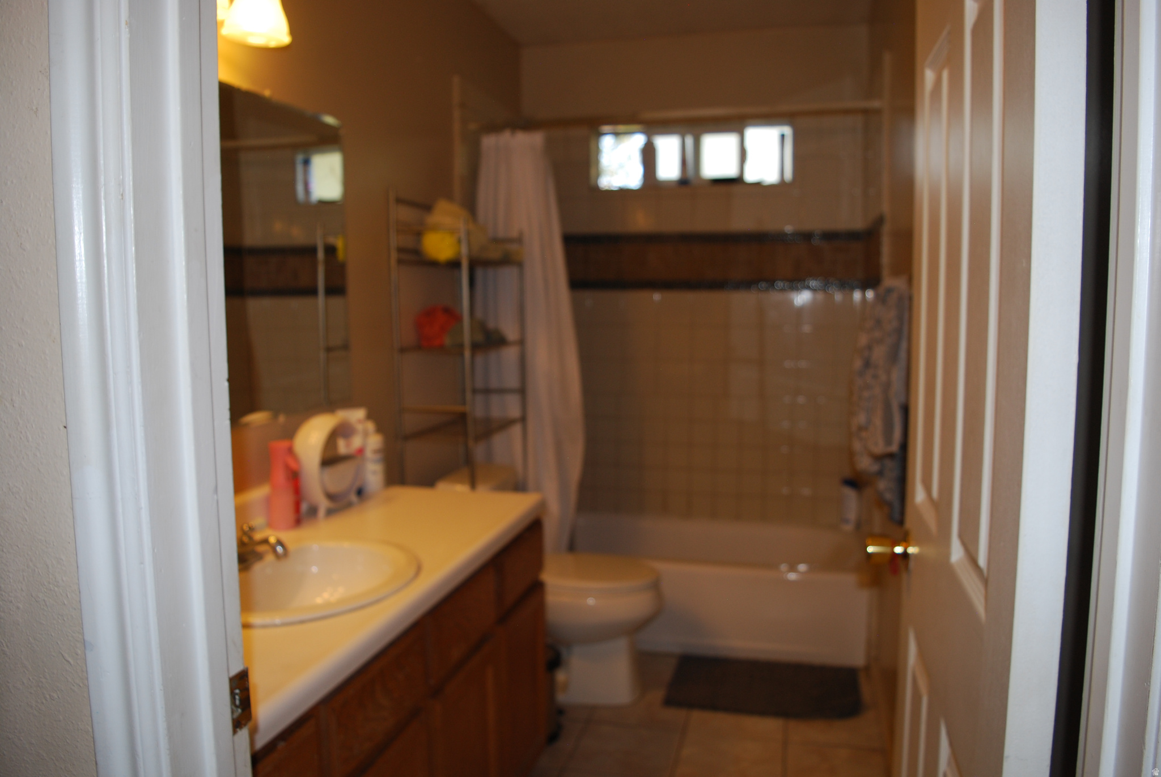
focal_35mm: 27
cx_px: 580
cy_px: 388
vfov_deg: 48.1
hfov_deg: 67.3
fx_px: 872
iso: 200
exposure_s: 1/60
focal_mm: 18
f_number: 3.5
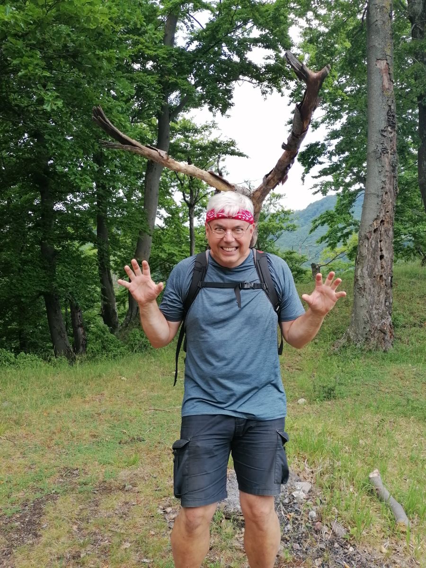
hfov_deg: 42.9
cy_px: 284
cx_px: 213
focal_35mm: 33
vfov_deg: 55.4
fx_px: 541
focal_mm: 4.75
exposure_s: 1/268
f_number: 1.8
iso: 50
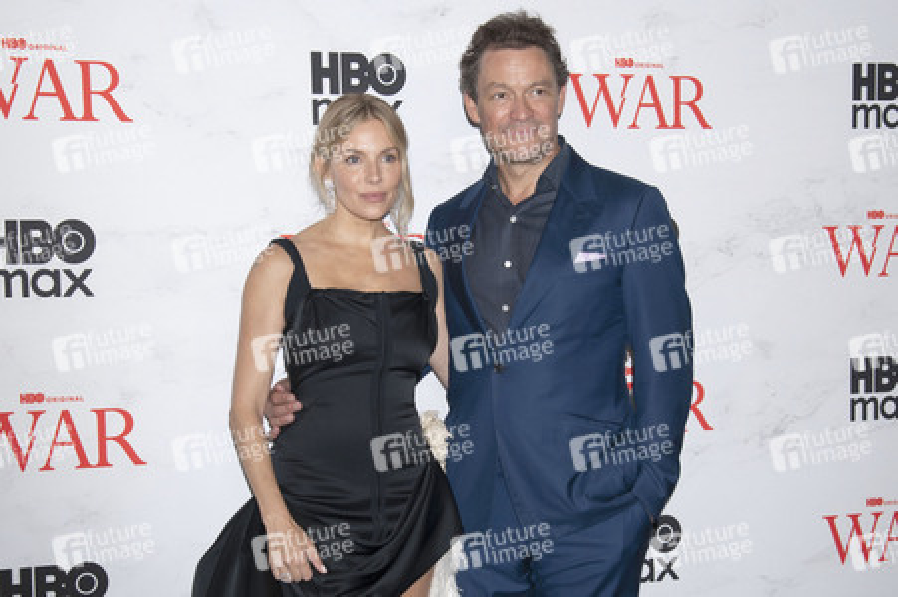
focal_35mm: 48
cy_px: 298
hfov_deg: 41.1
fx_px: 1196
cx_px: 449
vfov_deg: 28.0
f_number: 5.6
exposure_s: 1/200
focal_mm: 48
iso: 640
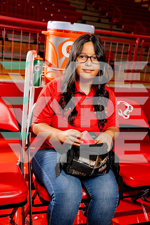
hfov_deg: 29.2
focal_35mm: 46
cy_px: 112
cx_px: 75
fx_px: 287
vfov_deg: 42.7
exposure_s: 1/125
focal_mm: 46
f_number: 4
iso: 250
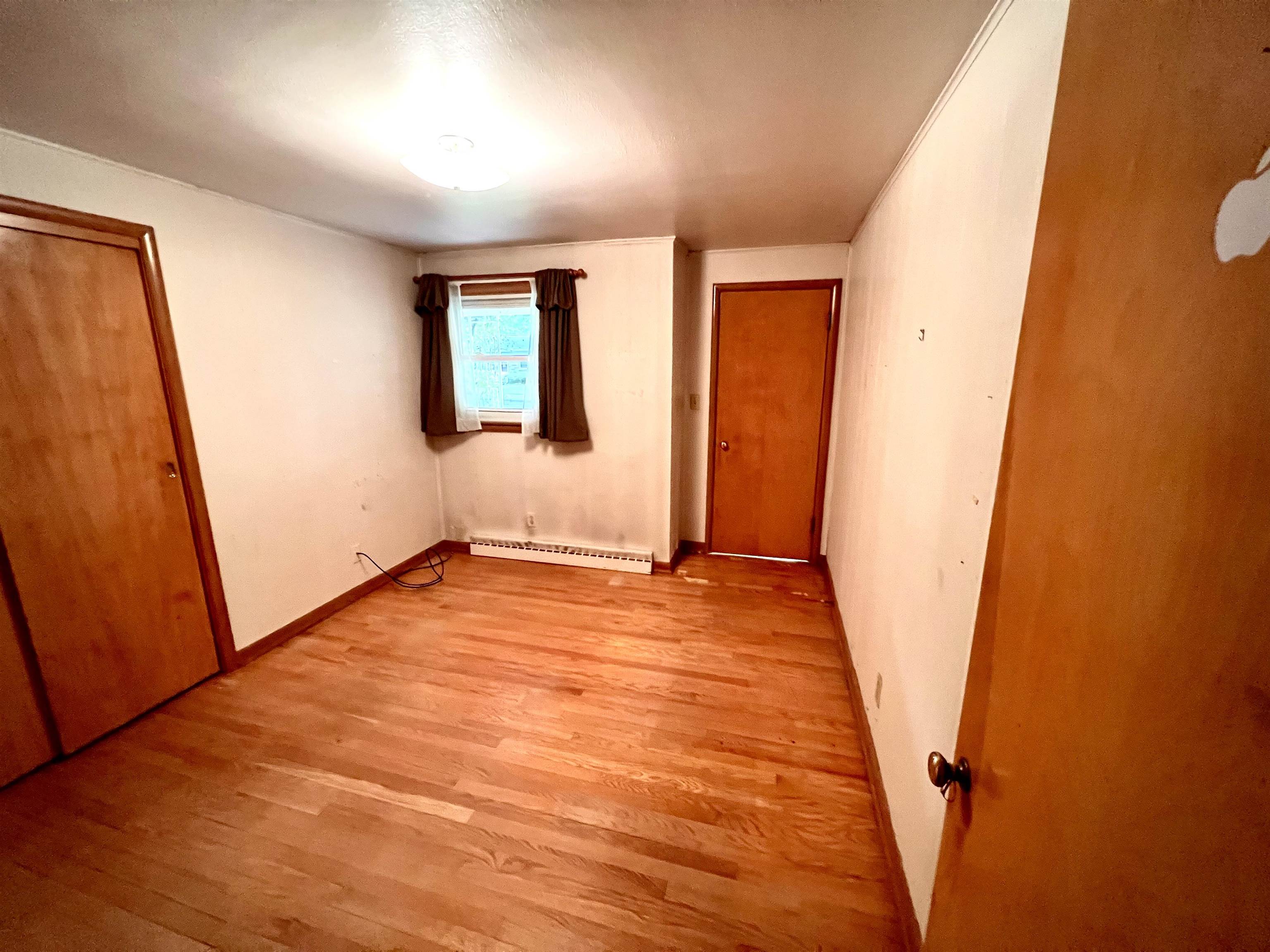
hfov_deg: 106.2
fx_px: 477
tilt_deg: -13.2
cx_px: 635
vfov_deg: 89.9
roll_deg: +0.1
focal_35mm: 13
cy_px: 476
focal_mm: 1.57
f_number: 1.8
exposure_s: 1/60
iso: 800
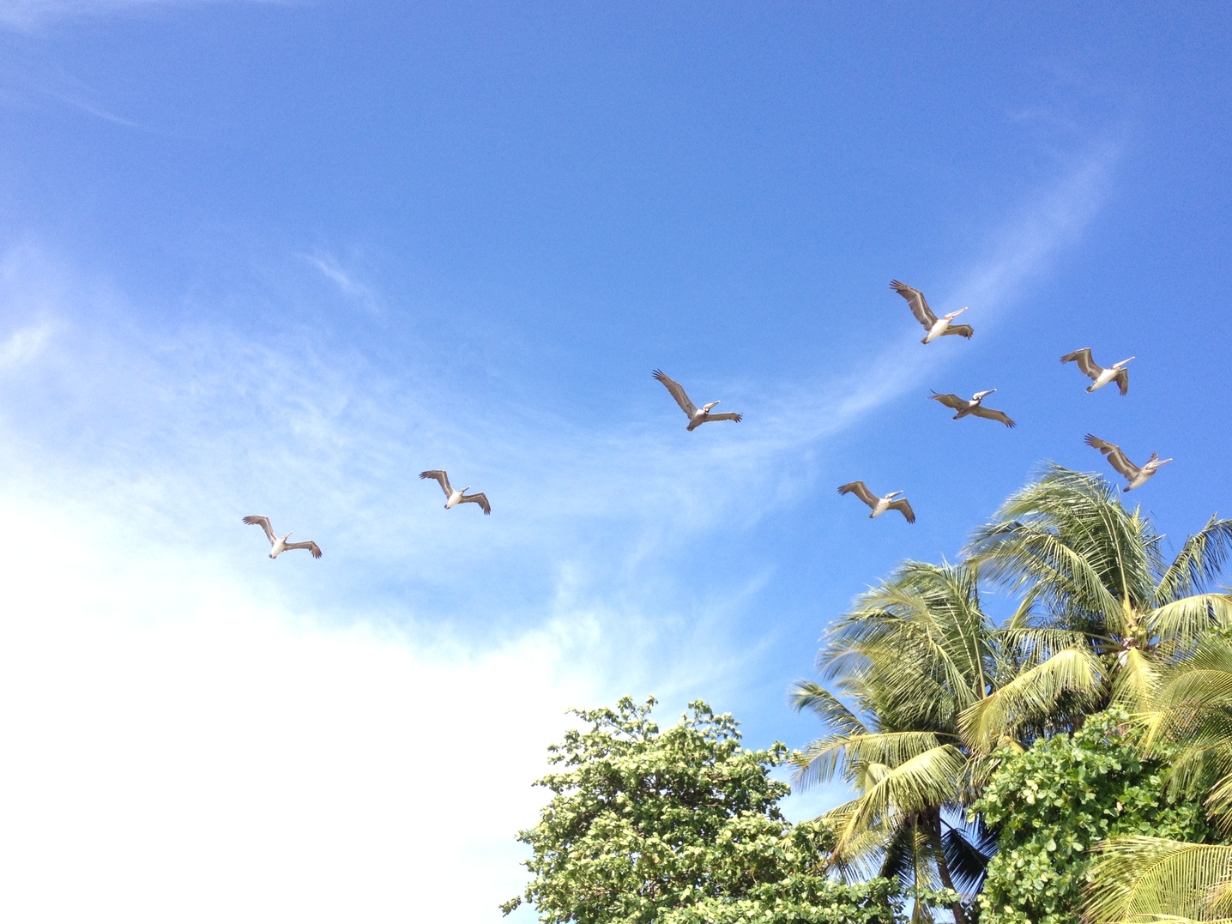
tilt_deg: +35.7
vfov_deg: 36.8
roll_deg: -1.4
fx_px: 1388
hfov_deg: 47.8
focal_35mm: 39
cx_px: 654
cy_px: 485
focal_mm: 4.28
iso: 50
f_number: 2.4
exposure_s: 1/836
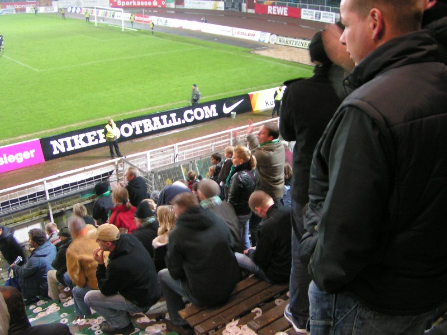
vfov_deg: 37.7
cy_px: 168
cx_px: 224
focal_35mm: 38
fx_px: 491
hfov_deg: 49.0
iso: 200
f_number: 2.8
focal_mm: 5.8
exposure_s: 1/13
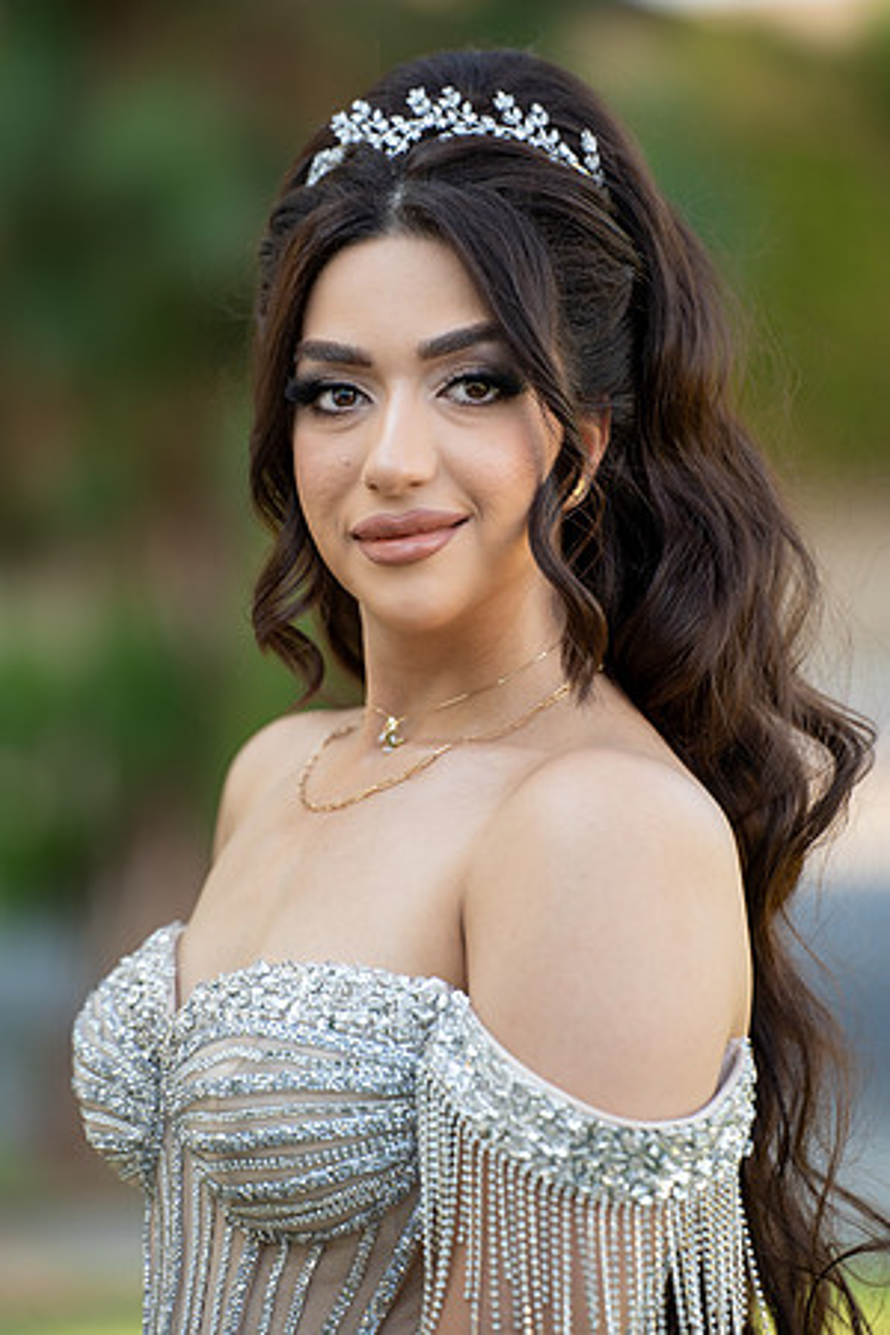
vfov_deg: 12.1
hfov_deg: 8.1
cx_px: 445
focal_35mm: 170
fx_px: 6304
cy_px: 668
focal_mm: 170
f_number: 2.8
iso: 125
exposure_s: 1/200
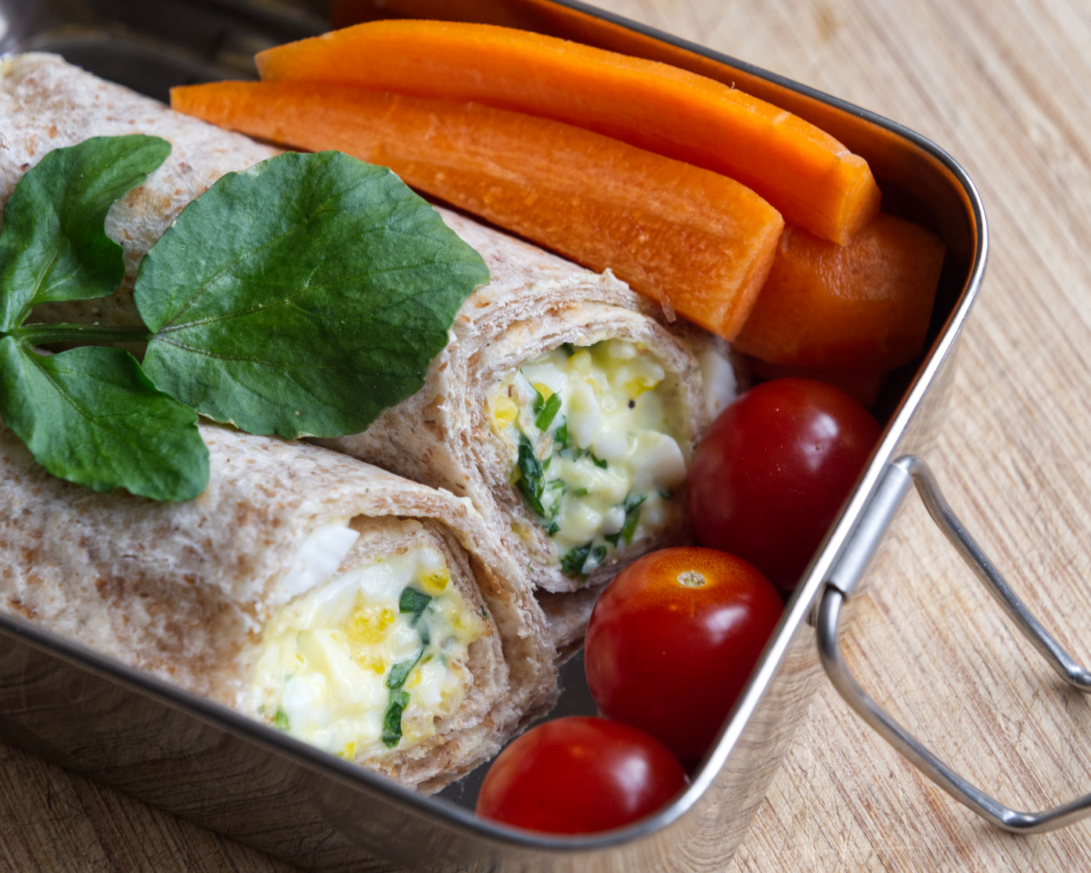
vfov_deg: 12.2
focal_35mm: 126
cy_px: 439
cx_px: 537
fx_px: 4068
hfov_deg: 15.3
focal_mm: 60
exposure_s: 1/125
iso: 400
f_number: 4
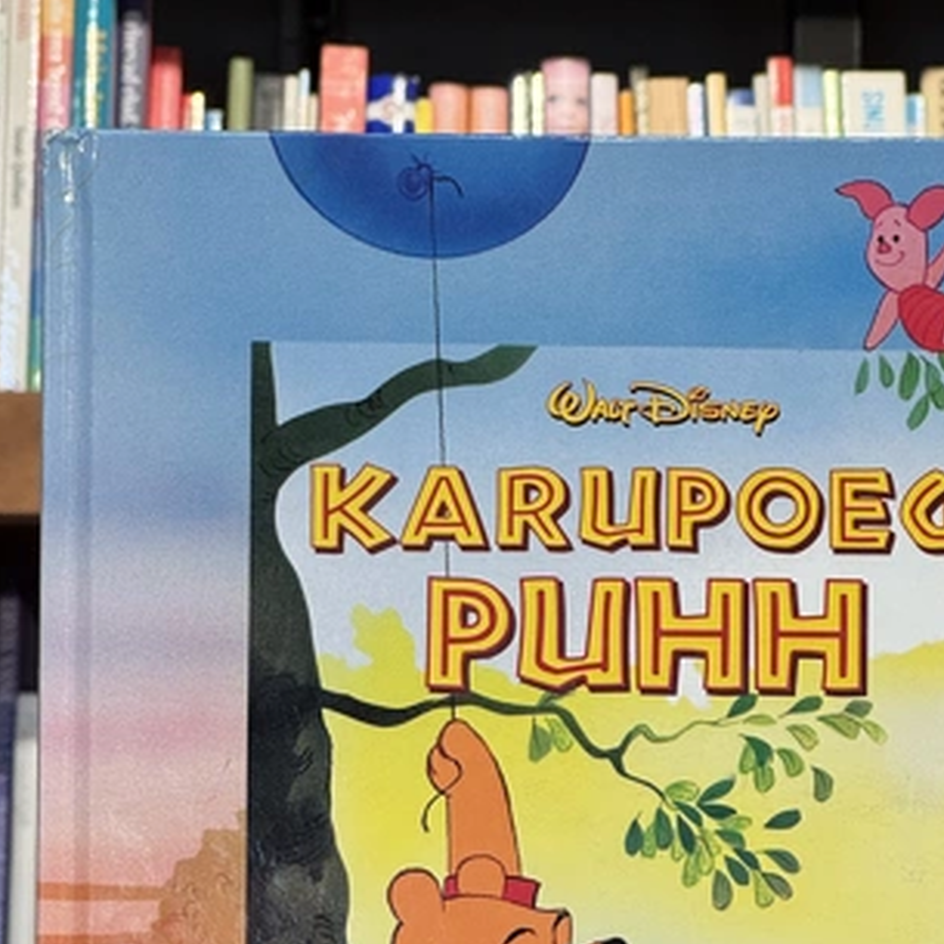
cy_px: 927
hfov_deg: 11.5
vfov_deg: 11.4
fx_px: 4690
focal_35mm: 152
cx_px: 636
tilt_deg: -1.6
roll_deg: -1.6
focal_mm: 9
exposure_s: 1/99
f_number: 2.8
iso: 100
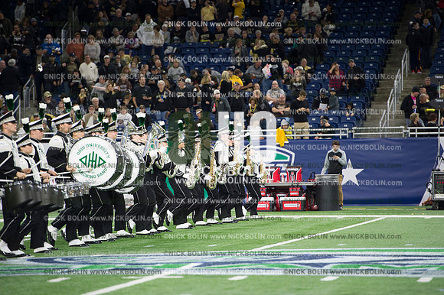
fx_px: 2404
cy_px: 148
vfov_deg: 7.0
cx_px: 222
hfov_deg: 10.6
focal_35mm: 195
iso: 2500
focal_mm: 195
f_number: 3.5
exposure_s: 1/1000
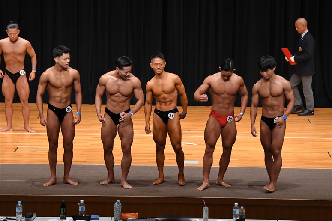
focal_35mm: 168
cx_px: 166
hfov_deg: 12.2
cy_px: 110
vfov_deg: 8.2
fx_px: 1549
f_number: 5.6
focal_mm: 112
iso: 4000
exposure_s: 1/400
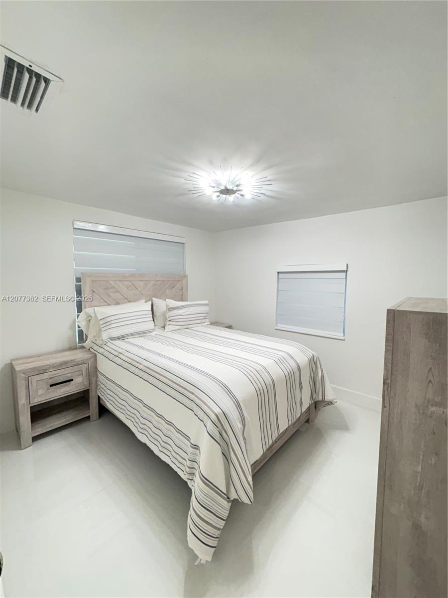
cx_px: 224
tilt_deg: -3.5
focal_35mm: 14
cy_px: 299
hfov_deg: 85.7
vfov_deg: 102.1
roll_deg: -0.4
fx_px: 242
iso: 320
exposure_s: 1/120
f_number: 2.2
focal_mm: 2.22
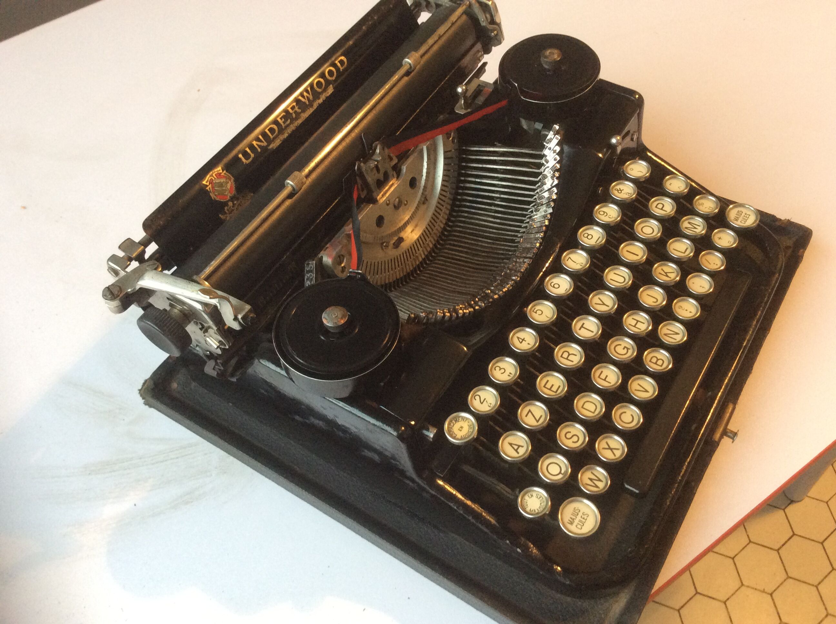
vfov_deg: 44.1
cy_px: 312
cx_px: 418
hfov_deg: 56.9
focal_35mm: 32
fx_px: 772
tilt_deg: -54.7
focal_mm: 3.3
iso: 160
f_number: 2.4
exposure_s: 1/25
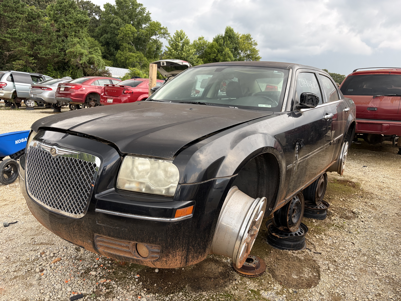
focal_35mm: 26
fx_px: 301
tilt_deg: -10.1
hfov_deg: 67.3
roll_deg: -3.1
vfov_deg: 53.1
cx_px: 200
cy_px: 150
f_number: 1.6
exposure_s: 1/311
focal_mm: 5.96
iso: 50
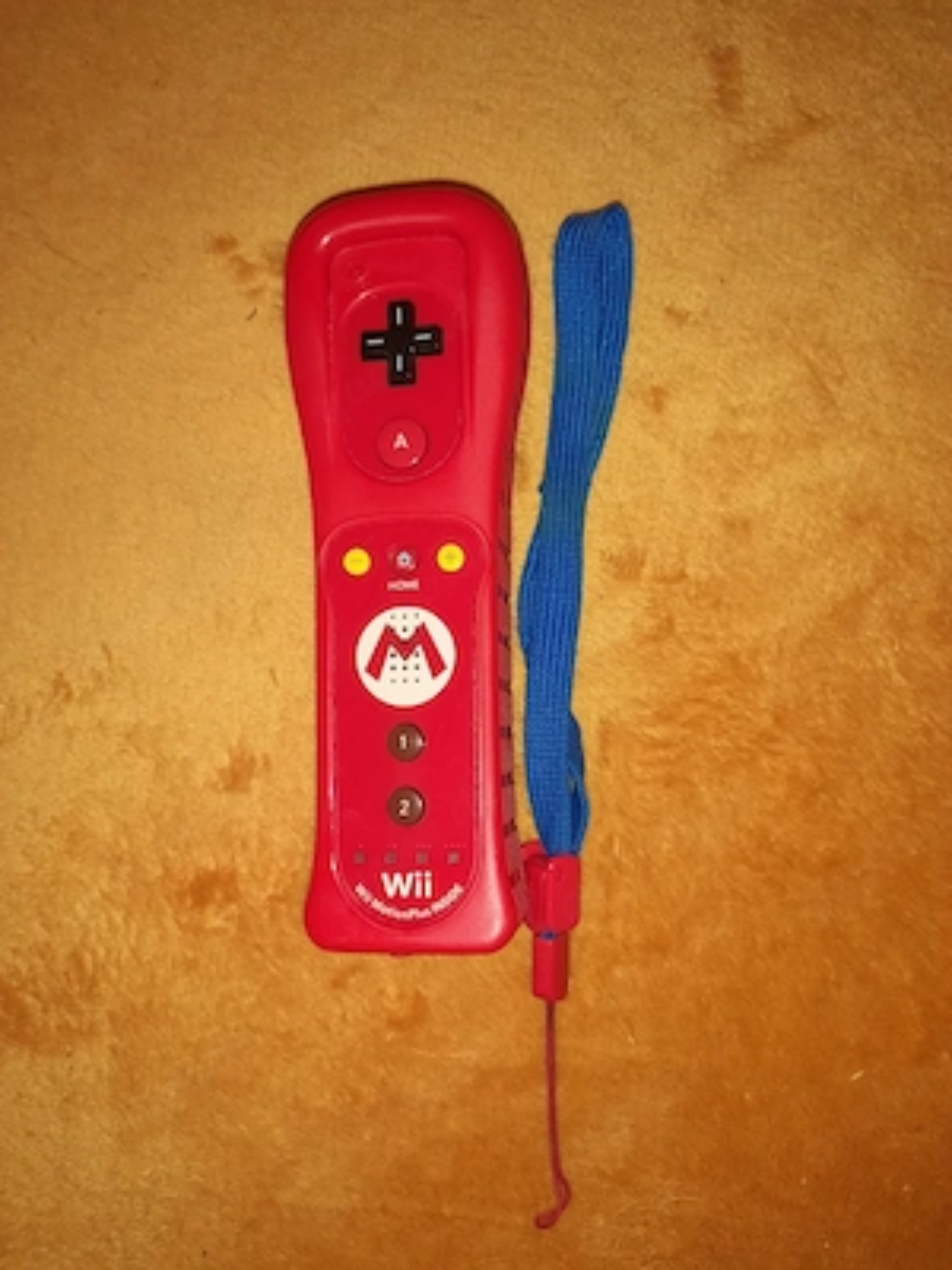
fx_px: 917
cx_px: 476
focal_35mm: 25
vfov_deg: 69.4
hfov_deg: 54.9
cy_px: 635
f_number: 2
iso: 40
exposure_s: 1/50
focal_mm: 4.6
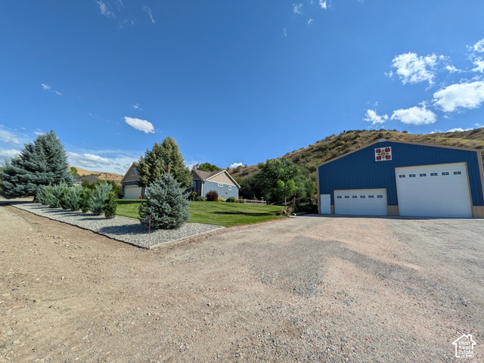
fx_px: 196
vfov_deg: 85.7
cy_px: 182
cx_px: 242
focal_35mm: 14
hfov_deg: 102.1
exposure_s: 1/2347
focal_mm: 1.85
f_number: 2.2
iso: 54
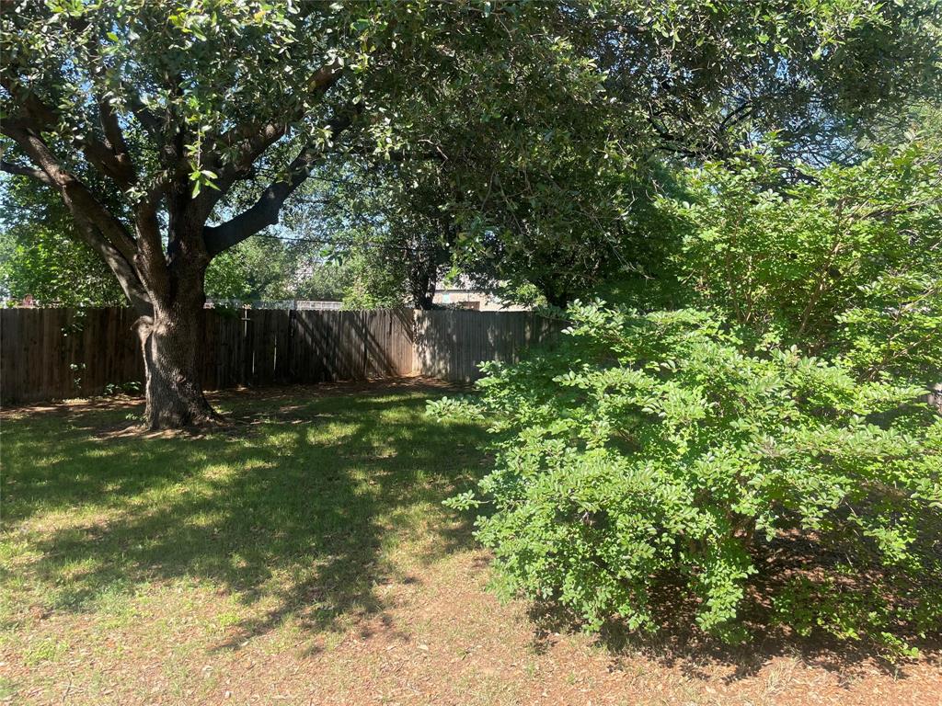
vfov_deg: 53.1
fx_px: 708
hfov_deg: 67.3
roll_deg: +0.7
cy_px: 353
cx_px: 471
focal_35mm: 26
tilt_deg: -3.6
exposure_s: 1/690
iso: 32
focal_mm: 4.2
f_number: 1.6
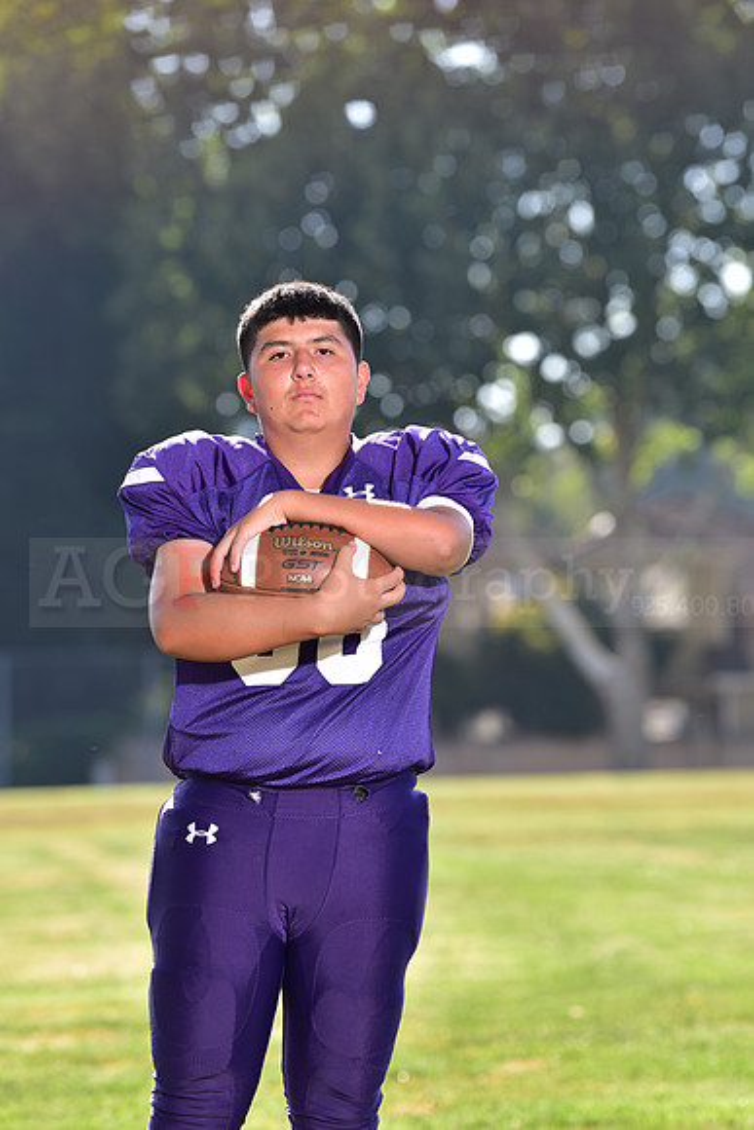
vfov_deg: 10.3
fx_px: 6279
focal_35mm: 200
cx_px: 377
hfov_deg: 6.9
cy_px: 565
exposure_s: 1/250
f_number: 5
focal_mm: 200
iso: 100
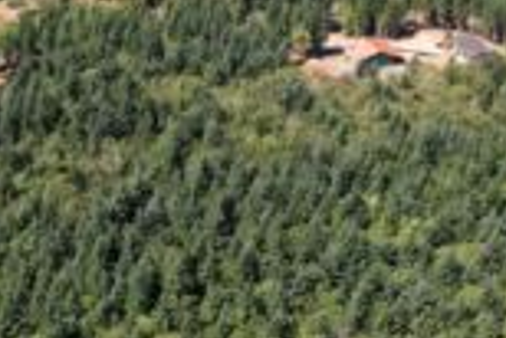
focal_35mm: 57
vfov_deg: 23.7
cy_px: 103
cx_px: 256
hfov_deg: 35.0
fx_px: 802
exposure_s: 1/1000
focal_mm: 8.38
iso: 100
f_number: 2.8
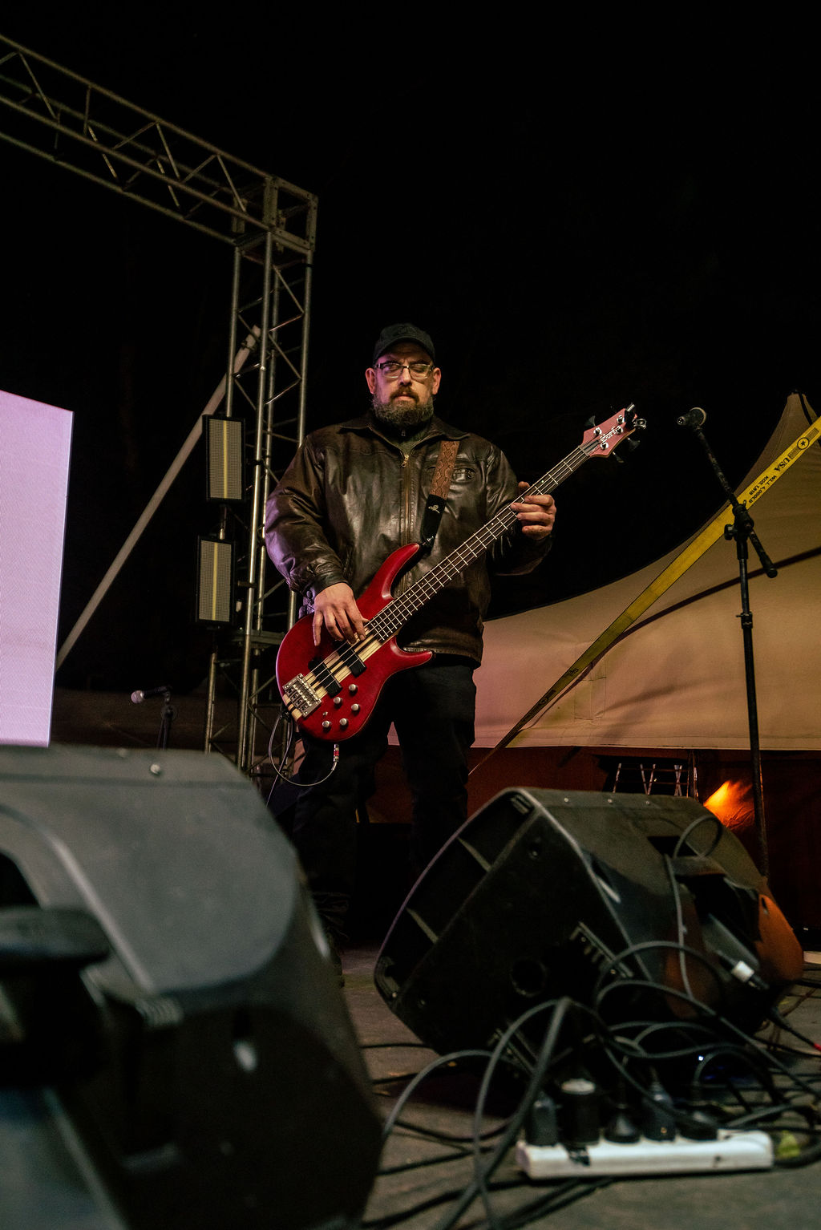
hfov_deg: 37.9
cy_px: 615
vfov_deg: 54.4
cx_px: 410
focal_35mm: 35
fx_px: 1196
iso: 2000
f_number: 4
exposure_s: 1/200
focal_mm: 35
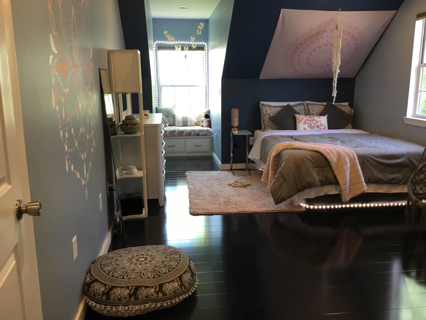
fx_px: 381
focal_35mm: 31
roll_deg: +0.7
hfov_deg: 58.4
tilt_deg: -11.3
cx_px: 213
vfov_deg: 45.4
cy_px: 160
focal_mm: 3.3
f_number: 2.4
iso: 50
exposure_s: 1/30
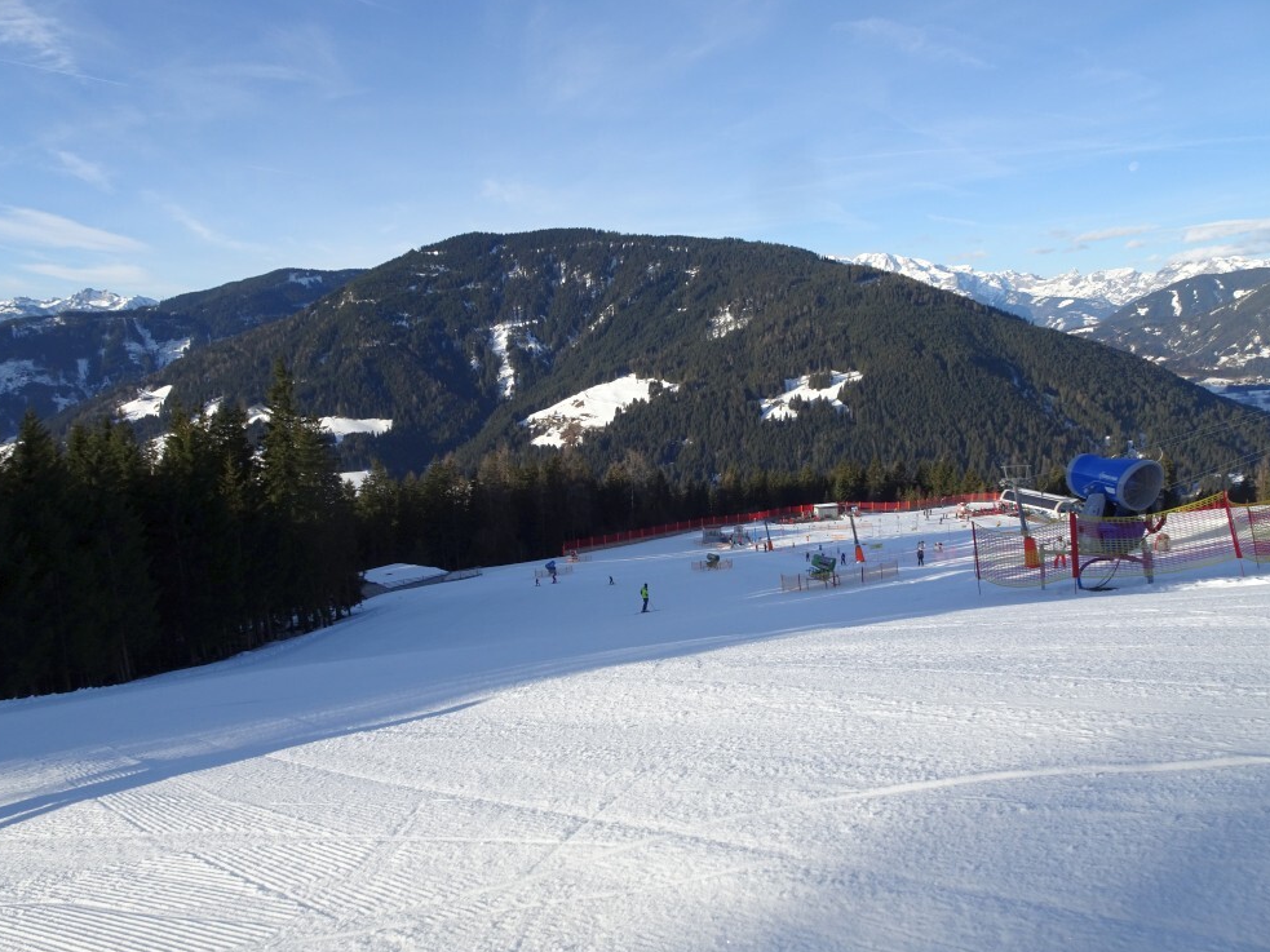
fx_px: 917
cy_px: 481
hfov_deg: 69.4
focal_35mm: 25
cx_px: 645
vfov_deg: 54.9
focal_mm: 4.1
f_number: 3.5
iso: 80
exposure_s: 1/800
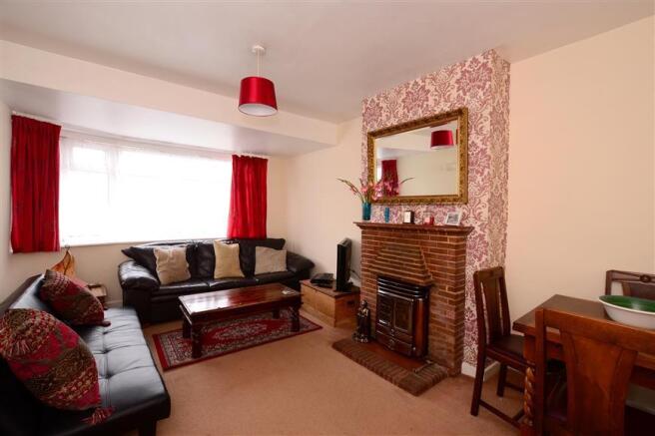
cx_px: 328
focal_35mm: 15
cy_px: 218
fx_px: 273
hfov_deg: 100.4
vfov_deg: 77.3
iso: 200
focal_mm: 10
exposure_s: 1/20
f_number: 6.3
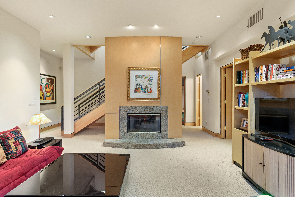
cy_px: 98
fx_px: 156
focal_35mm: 19
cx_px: 148
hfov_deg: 86.9
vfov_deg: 64.6
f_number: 7.1
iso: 500
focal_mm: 19
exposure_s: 1/2.5
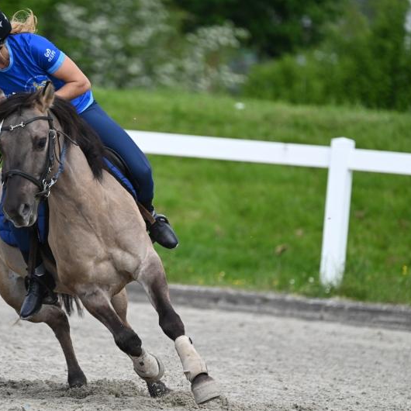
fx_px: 6031
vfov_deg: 3.9
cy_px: 206
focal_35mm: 449
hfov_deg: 3.9
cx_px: 120
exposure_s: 1/1250
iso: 500
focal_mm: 350
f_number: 5.3
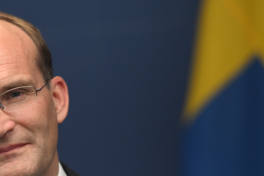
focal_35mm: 236
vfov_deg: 5.8
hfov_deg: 8.7
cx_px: 72
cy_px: 99
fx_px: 1731
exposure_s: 1/200
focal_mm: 105
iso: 640
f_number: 2
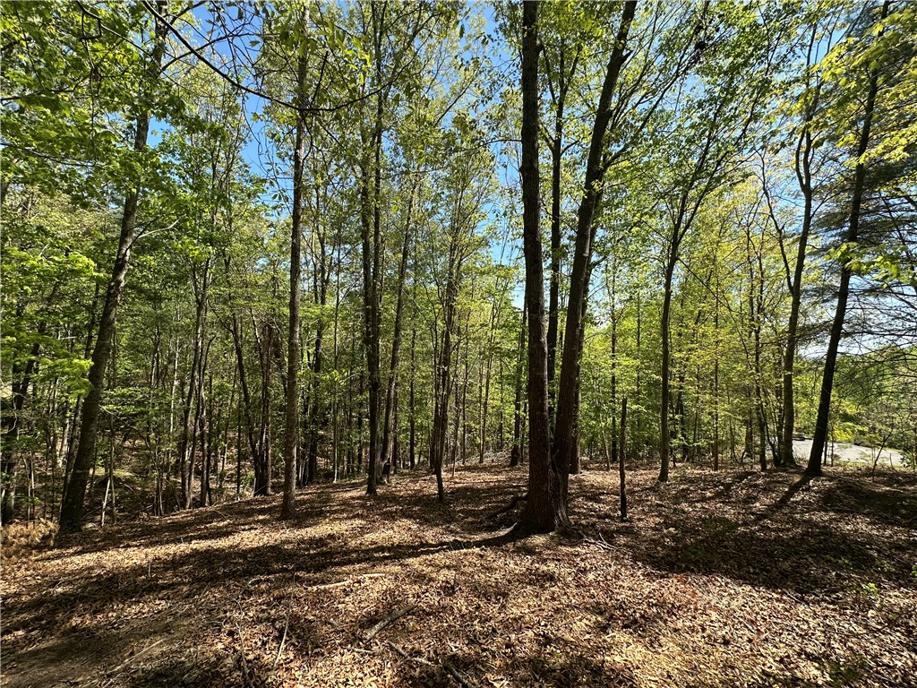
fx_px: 371
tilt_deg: +1.4
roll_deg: -1.5
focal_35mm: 14
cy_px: 344
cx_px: 458
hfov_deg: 102.1
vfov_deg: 85.7
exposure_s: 1/500
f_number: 2.2
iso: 40
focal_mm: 2.22
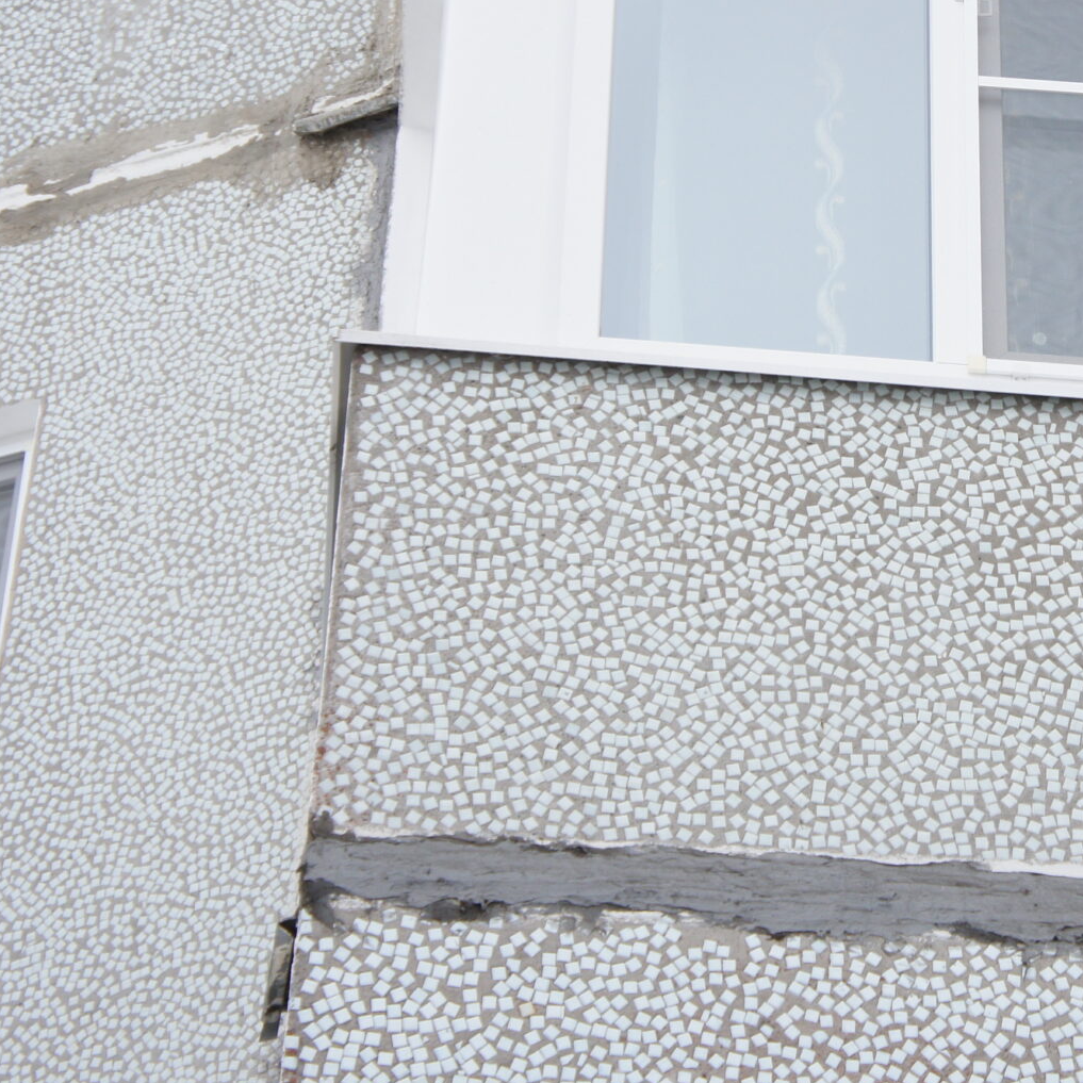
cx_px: 949
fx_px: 3858
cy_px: 335
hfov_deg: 15.8
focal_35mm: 109
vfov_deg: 15.9
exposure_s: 1/80
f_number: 4.5
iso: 200
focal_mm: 34
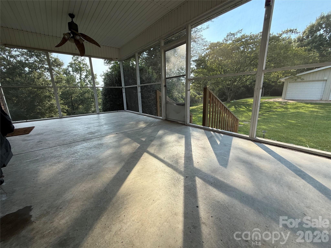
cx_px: 166
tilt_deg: -12.1
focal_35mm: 14
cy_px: 124
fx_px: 134
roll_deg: +1.8
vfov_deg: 85.7
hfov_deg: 102.1
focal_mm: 2.22
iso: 50
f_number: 2.2
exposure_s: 1/390
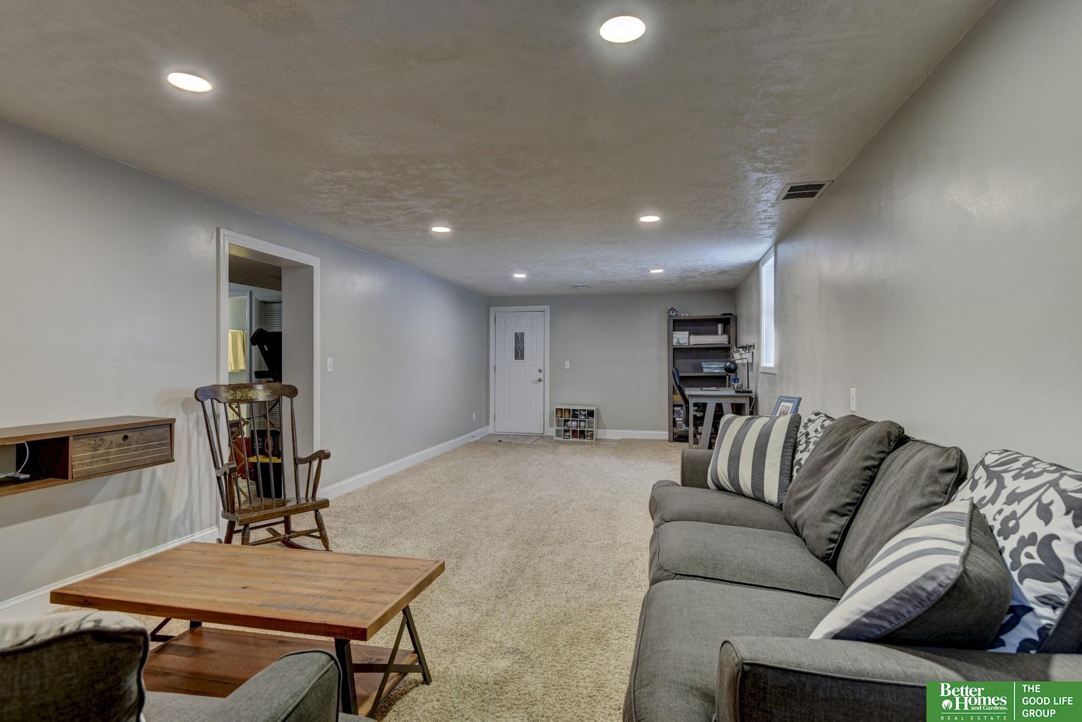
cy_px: 361
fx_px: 571
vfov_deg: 64.6
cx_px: 541
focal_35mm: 19
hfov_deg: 86.9
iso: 400
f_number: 8
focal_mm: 19
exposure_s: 1/5
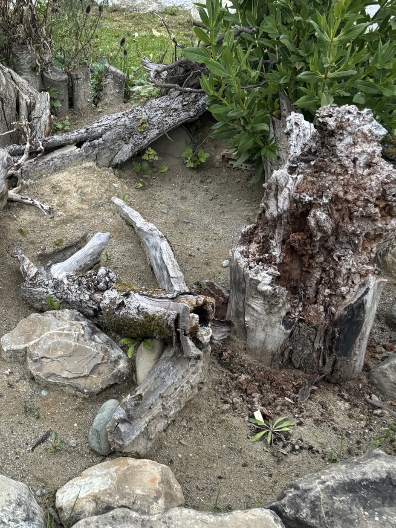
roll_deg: -0.1
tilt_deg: -29.4
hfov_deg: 33.5
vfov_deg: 44.6
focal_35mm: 42
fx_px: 640
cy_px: 308
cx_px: 84
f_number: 1.6
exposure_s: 1/60
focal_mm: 5.96
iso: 250
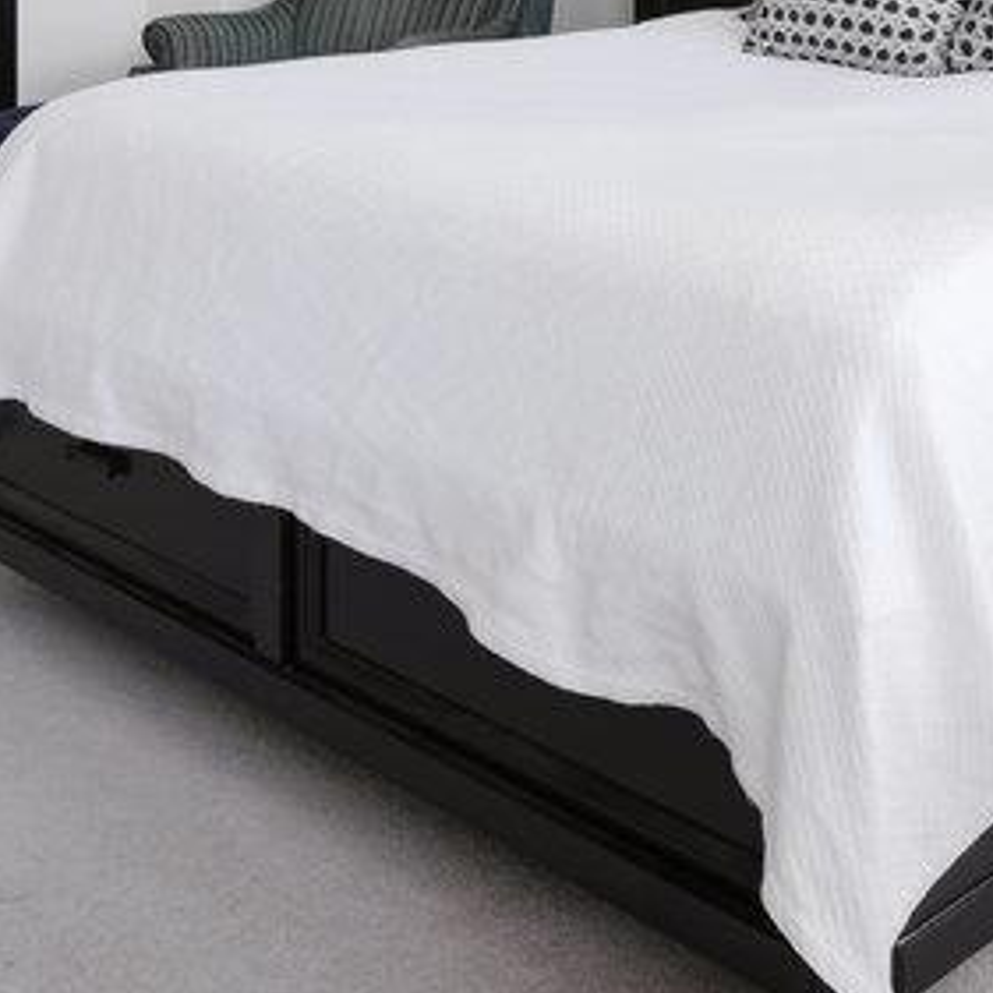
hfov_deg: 29.5
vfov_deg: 26.7
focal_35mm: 58
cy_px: -150
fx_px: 1882
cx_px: 608
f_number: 8
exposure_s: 1/2
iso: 320
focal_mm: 10
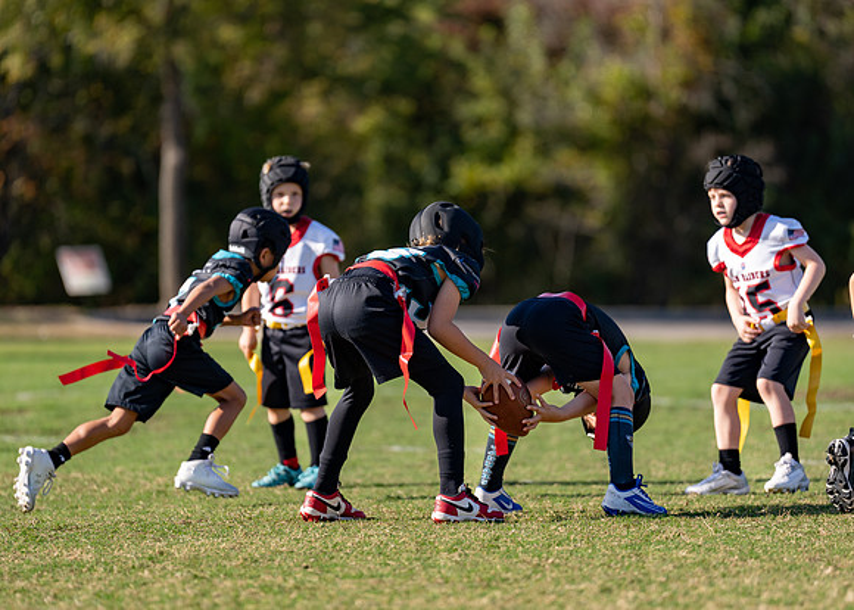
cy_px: 331
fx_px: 6080
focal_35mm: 251
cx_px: 436
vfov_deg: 5.7
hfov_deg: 8.0
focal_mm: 200
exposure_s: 1/1250
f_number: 2.8
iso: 100
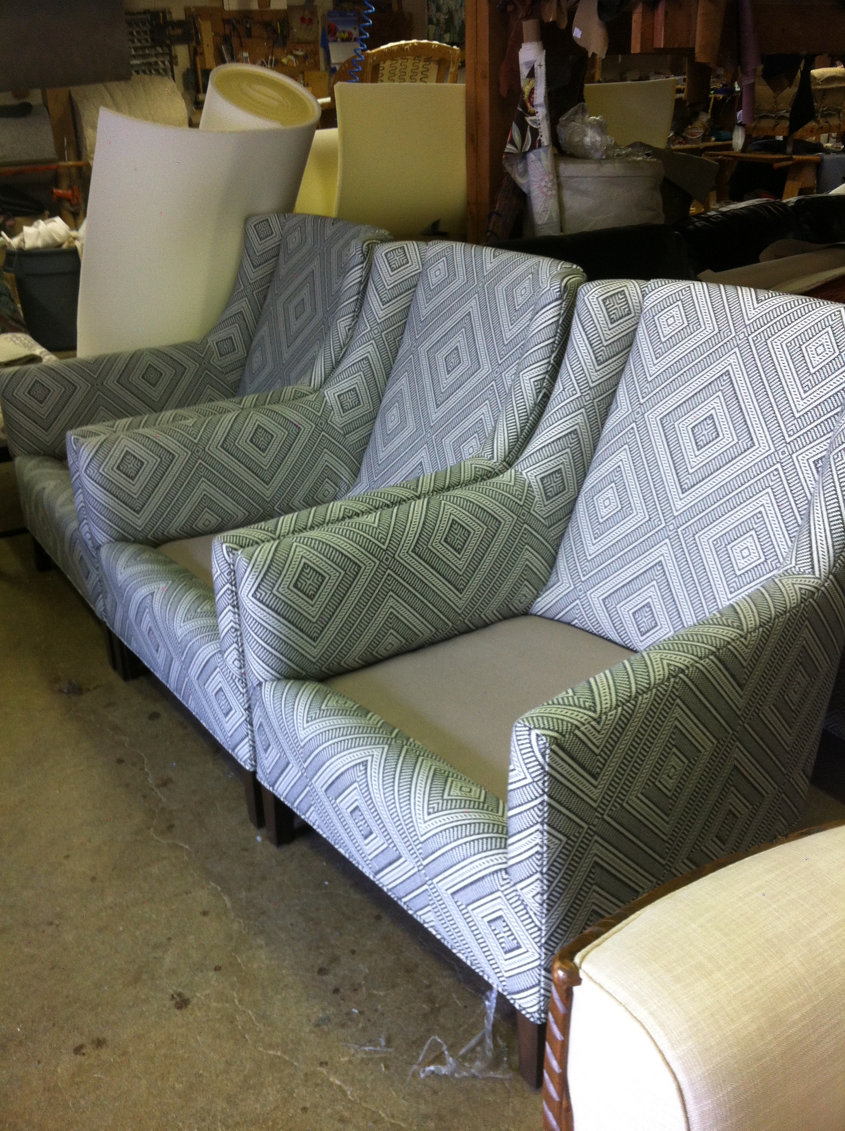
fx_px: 1142
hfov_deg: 40.6
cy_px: 566
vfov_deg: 52.7
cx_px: 422
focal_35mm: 35
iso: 80
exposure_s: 1/20
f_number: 2.8
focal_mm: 3.85
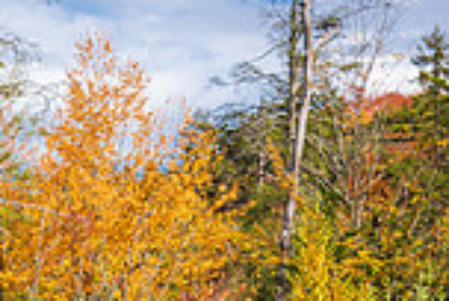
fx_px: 1837
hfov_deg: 13.5
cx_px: -98
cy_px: 399
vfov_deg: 9.2
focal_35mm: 147
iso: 100
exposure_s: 1/60
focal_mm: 38
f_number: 13
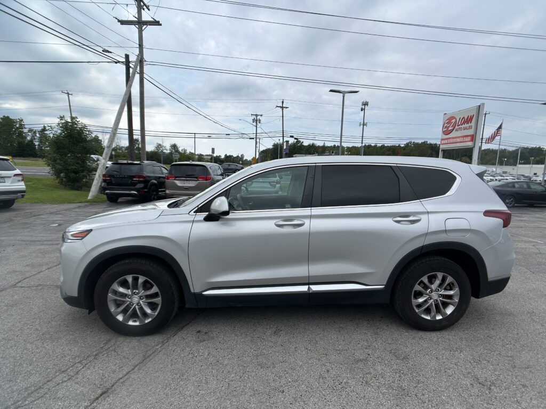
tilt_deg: -6.8
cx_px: 273
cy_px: 204
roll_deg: -1.9
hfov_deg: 67.3
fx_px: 410
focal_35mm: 26
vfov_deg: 53.1
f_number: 1.5
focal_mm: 5.7
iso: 50
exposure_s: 1/4630
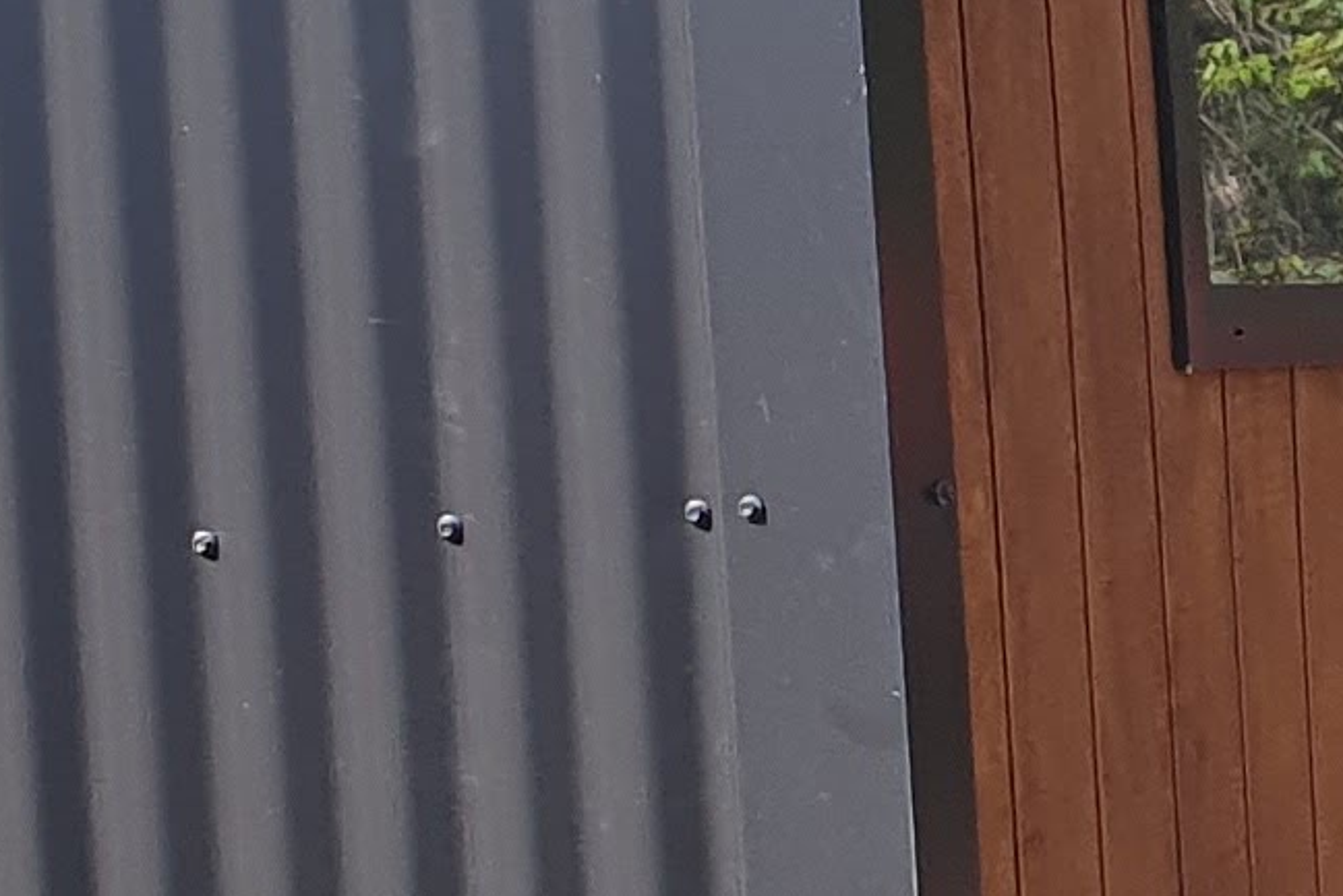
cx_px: 2305
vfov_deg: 8.2
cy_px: 526
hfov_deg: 11.5
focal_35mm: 168
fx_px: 6268
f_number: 2.4
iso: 50
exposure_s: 1/814
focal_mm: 4.32
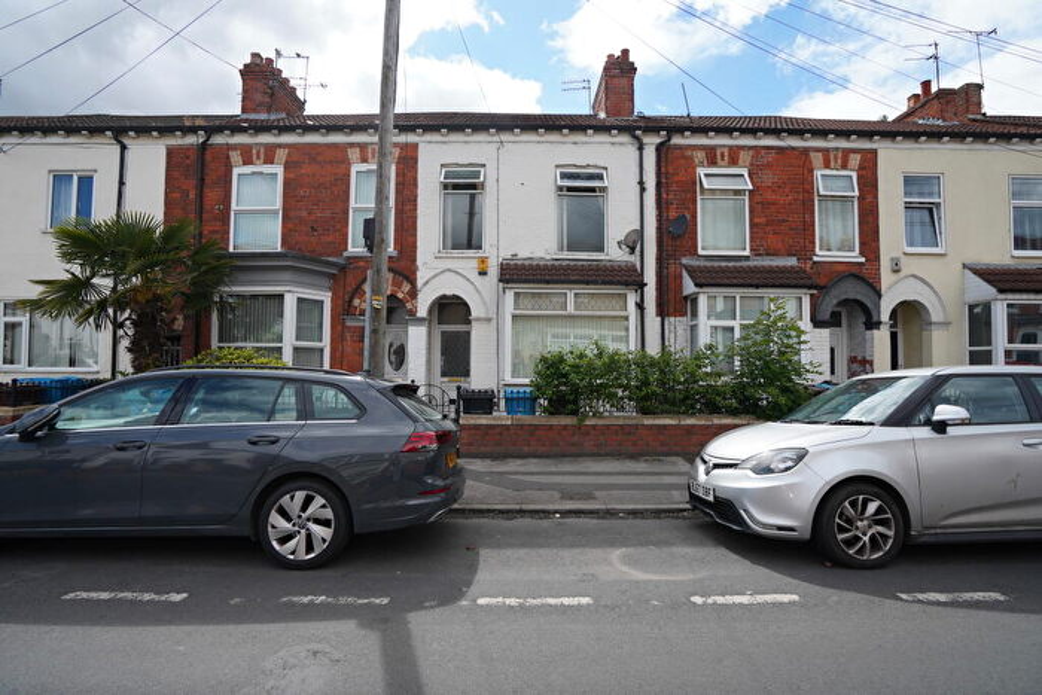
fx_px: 463
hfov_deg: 96.7
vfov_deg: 73.8
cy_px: 348
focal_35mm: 16
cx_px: 521
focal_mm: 16
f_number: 7.1
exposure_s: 1/1000
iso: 400
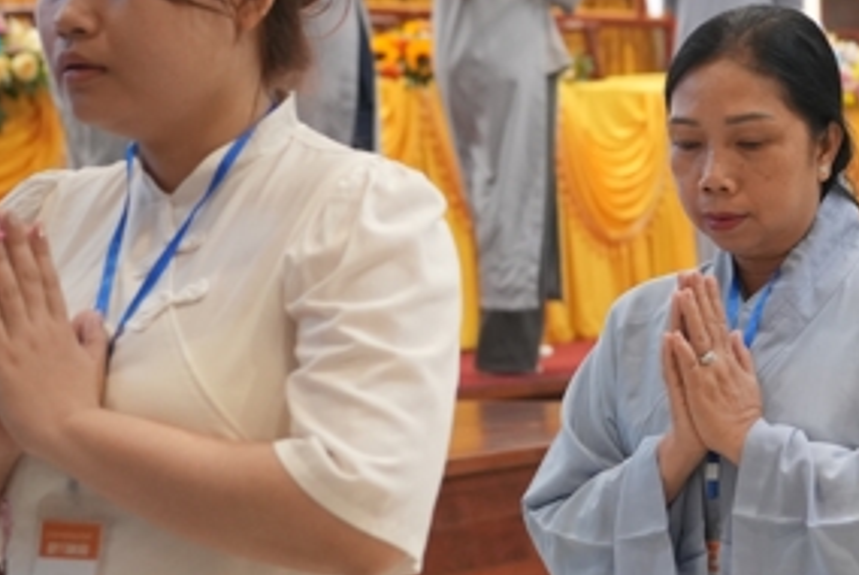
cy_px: 284
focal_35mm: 120
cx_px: 1178
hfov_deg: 16.0
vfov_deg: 11.4
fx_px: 2866
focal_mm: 35
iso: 2000
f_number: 2.5
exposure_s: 1/200
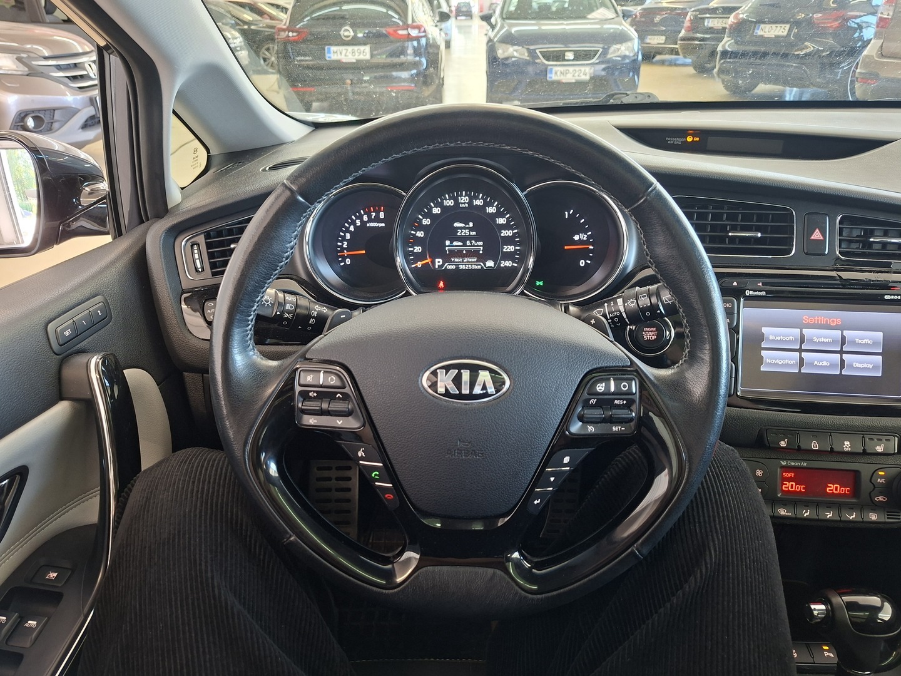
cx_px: 450
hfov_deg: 73.9
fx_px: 599
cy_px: 338
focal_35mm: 23
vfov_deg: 58.9
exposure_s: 1/33
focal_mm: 5.54
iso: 250
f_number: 1.8
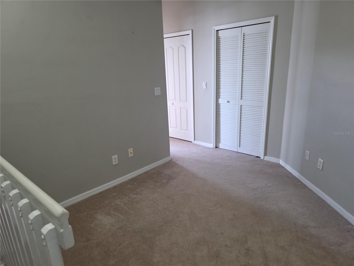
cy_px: 133
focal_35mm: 23
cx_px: 177
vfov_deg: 58.9
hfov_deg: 73.9
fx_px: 235
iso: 640
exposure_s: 1/120
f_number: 1.7
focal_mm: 6.3
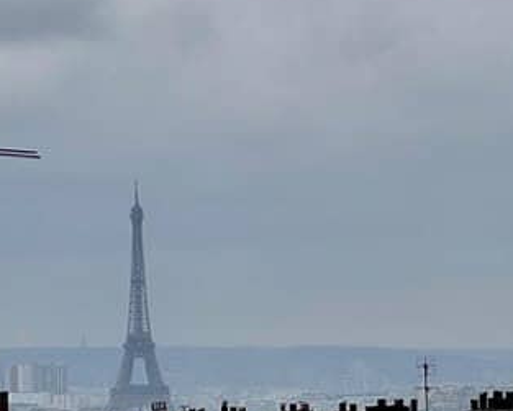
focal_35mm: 240
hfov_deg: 7.9
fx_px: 3647
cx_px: -166
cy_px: 223
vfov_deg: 6.5
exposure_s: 1/351
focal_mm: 9
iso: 25
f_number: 2.8
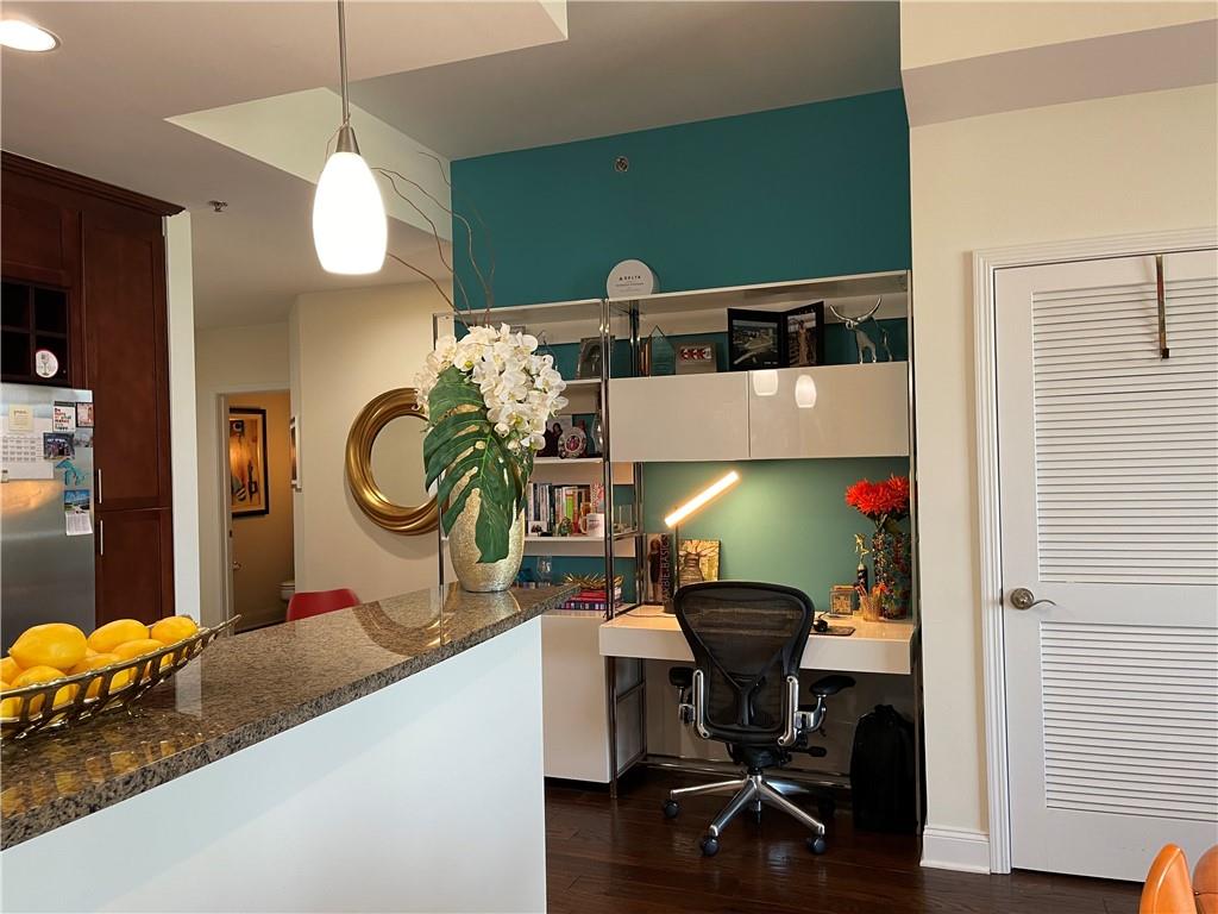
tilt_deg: +0.3
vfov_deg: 53.1
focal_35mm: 26
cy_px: 457
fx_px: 915
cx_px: 609
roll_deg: +1.8
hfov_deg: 67.3
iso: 125
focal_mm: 5.1
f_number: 1.6
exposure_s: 1/60
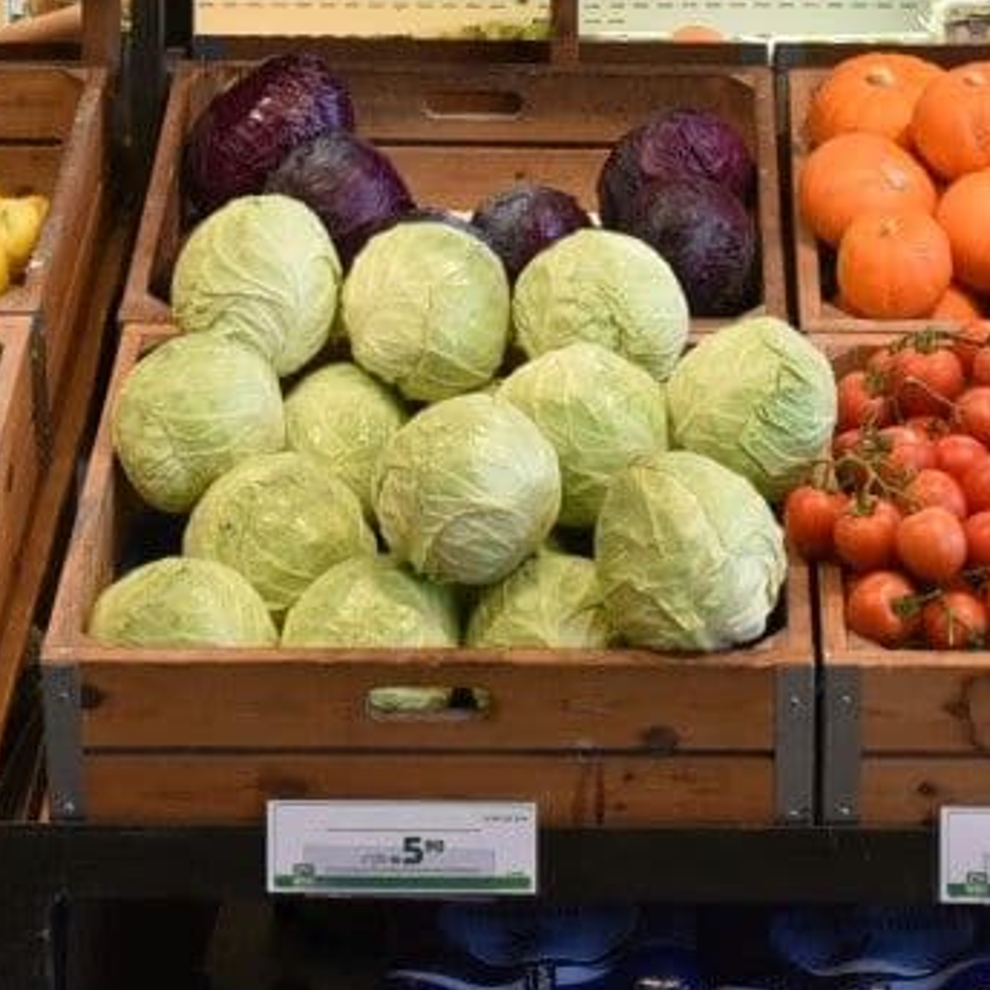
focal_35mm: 126
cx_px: 645
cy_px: -439
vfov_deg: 13.2
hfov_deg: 13.8
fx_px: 4077
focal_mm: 34
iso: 2000
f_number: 9
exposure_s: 1/125
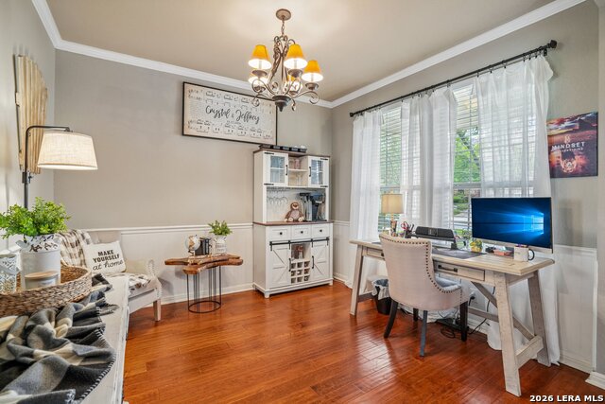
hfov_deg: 96.7
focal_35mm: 16
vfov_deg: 73.8
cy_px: 202
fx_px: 269
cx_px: 302
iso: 400
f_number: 8
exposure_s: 1/8
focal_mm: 16
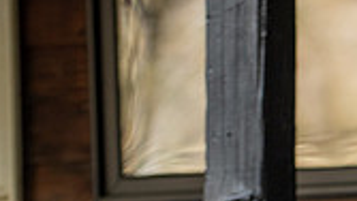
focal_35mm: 615
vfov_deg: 2.0
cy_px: 460
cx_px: 614
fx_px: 5823
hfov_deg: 3.5
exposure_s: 1/200
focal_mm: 135
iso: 400
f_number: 2.8
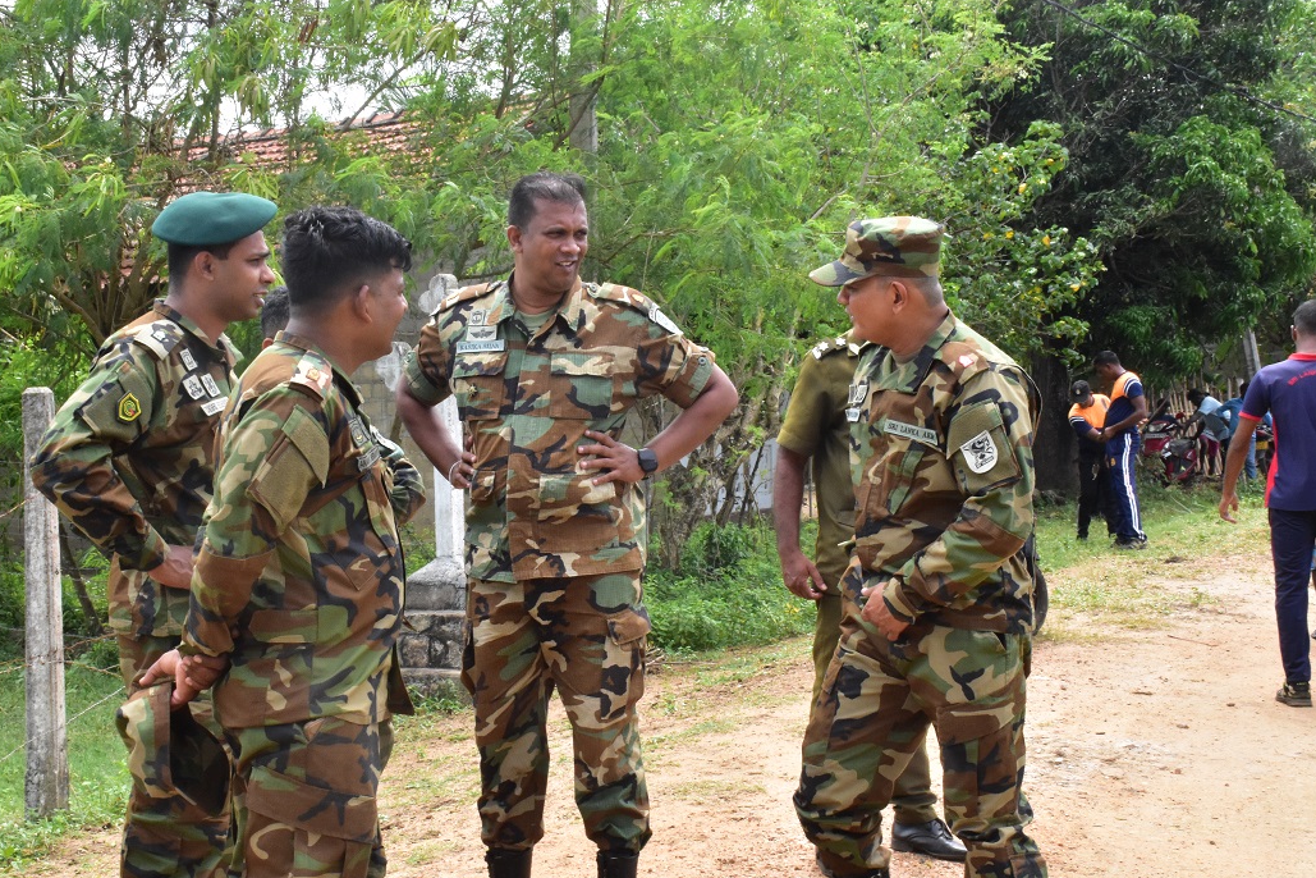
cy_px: 511
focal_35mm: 56
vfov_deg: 24.2
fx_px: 2047
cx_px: 587
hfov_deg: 35.6
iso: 2000
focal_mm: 32
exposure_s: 1/200
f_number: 25
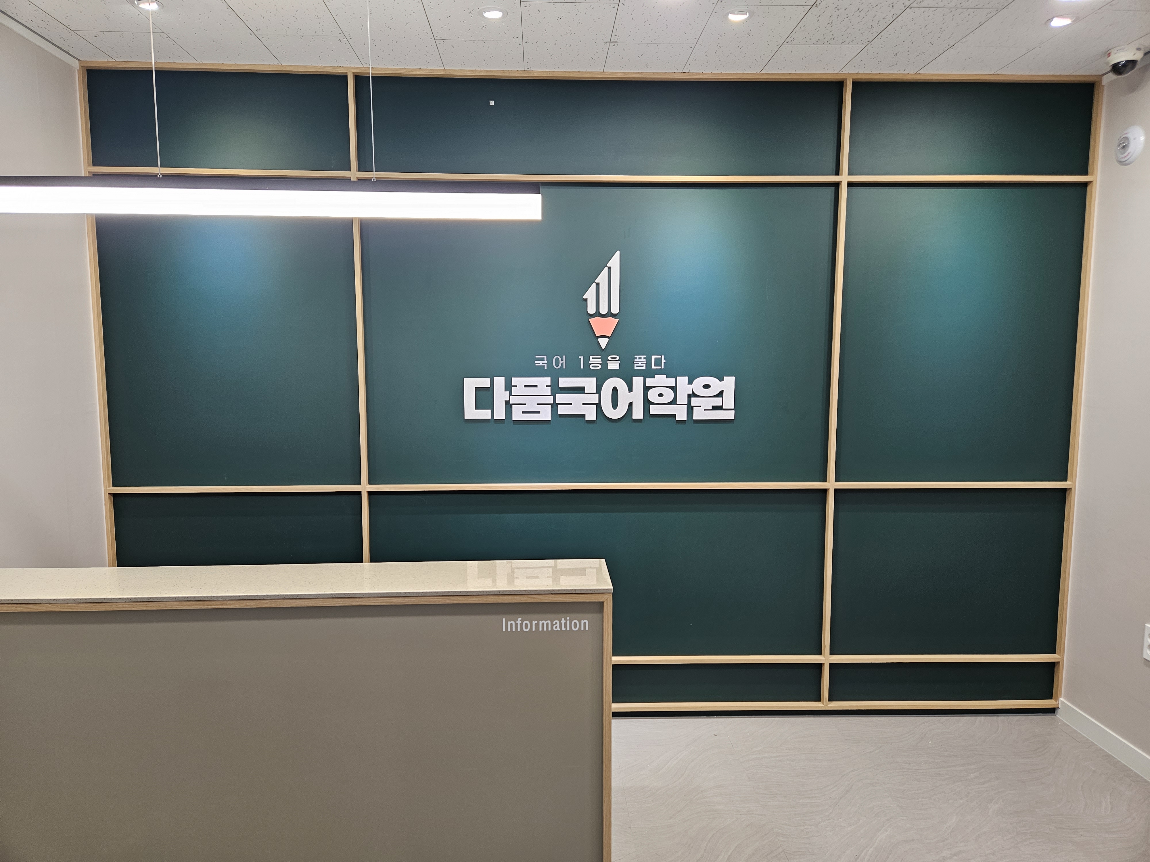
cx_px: 575
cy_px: 431
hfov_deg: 73.9
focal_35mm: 23
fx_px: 764
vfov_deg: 58.9
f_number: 1.8
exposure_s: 1/120
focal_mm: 5.4
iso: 160
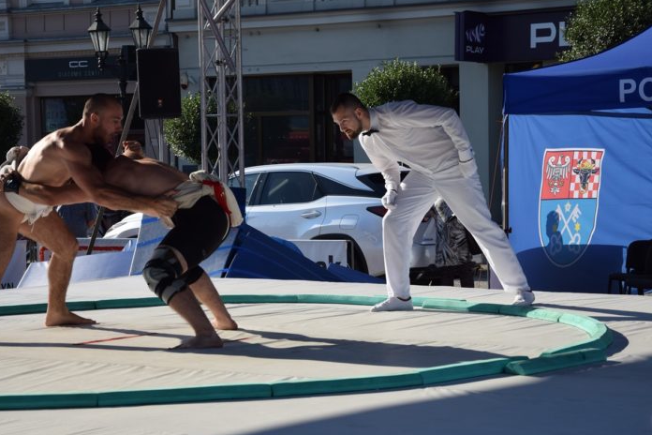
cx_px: 323
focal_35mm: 96
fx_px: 1739
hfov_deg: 21.2
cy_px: 202
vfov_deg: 14.3
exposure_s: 1/1600
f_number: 6.3
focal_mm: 58
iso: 400
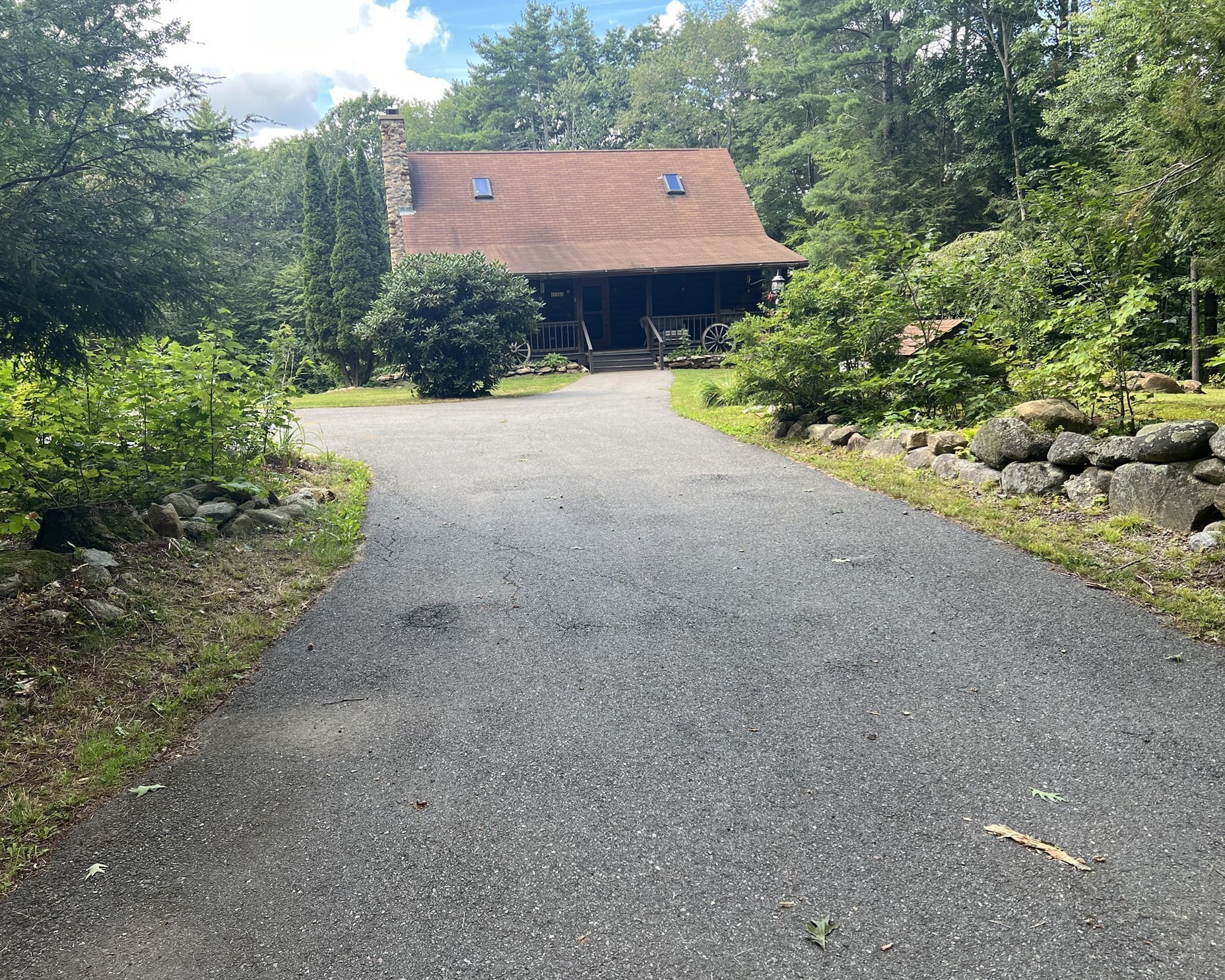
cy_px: 474
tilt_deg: -11.2
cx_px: 595
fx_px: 1015
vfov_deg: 51.5
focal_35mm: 28
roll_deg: +2.6
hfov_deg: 62.2
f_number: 1.5
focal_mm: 5.7
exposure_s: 1/389
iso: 50
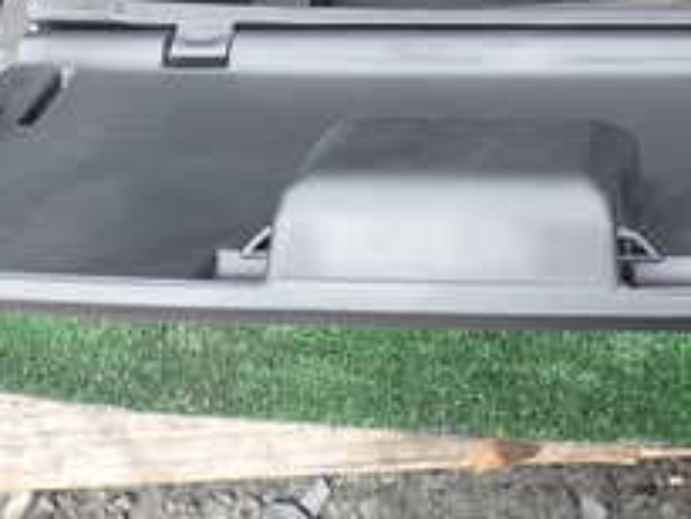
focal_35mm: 73
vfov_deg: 18.6
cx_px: 603
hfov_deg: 25.9
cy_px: -179
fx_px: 1458
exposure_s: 1/160
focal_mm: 4.5
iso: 100
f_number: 2.8
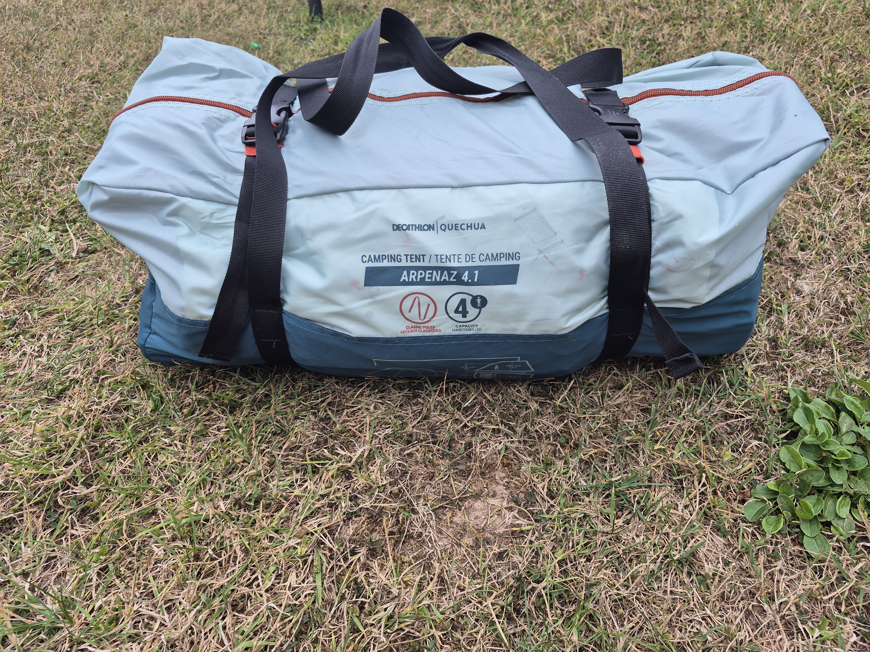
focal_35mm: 23
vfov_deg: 58.9
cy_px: 326
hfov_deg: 73.9
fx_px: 578
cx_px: 435
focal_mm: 5.4
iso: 25
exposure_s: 1/351
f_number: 1.8
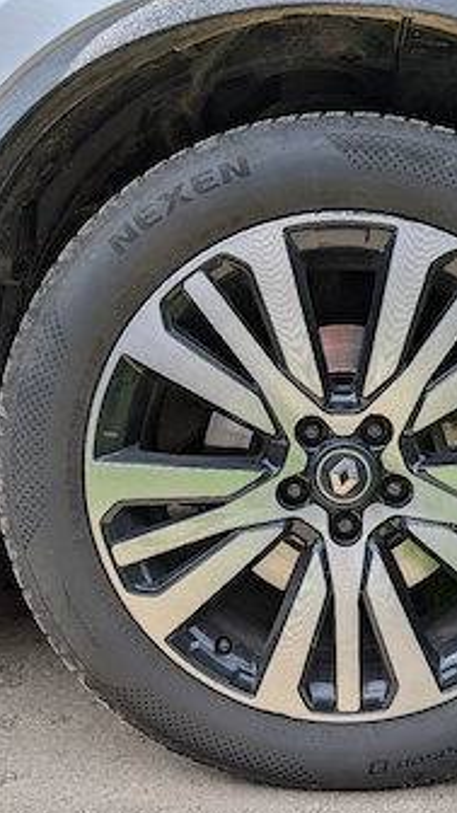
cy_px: 457
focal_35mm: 31
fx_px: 668
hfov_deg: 36.9
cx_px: 339
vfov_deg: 62.4
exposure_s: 1/588
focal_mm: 6.9
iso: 24
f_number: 1.68
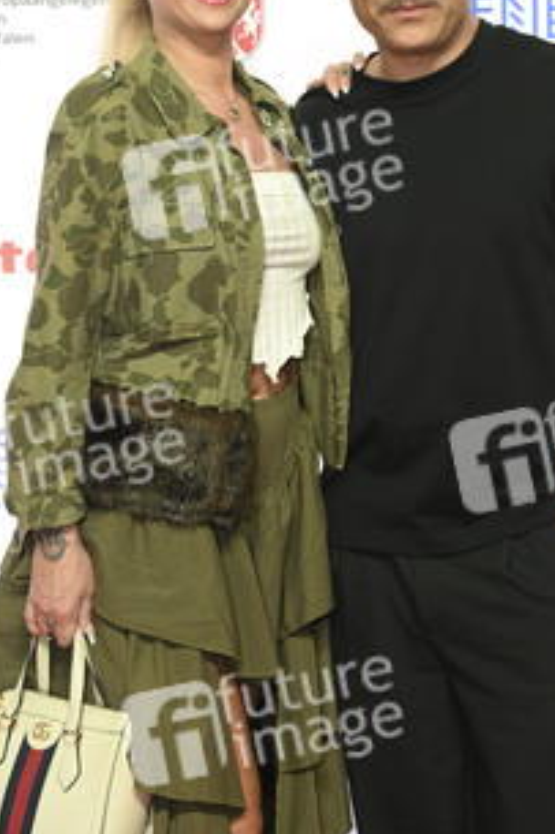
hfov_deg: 16.2
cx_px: 342
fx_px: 1945
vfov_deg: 24.1
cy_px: 312
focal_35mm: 84
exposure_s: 1/200
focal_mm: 64
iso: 1600
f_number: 5
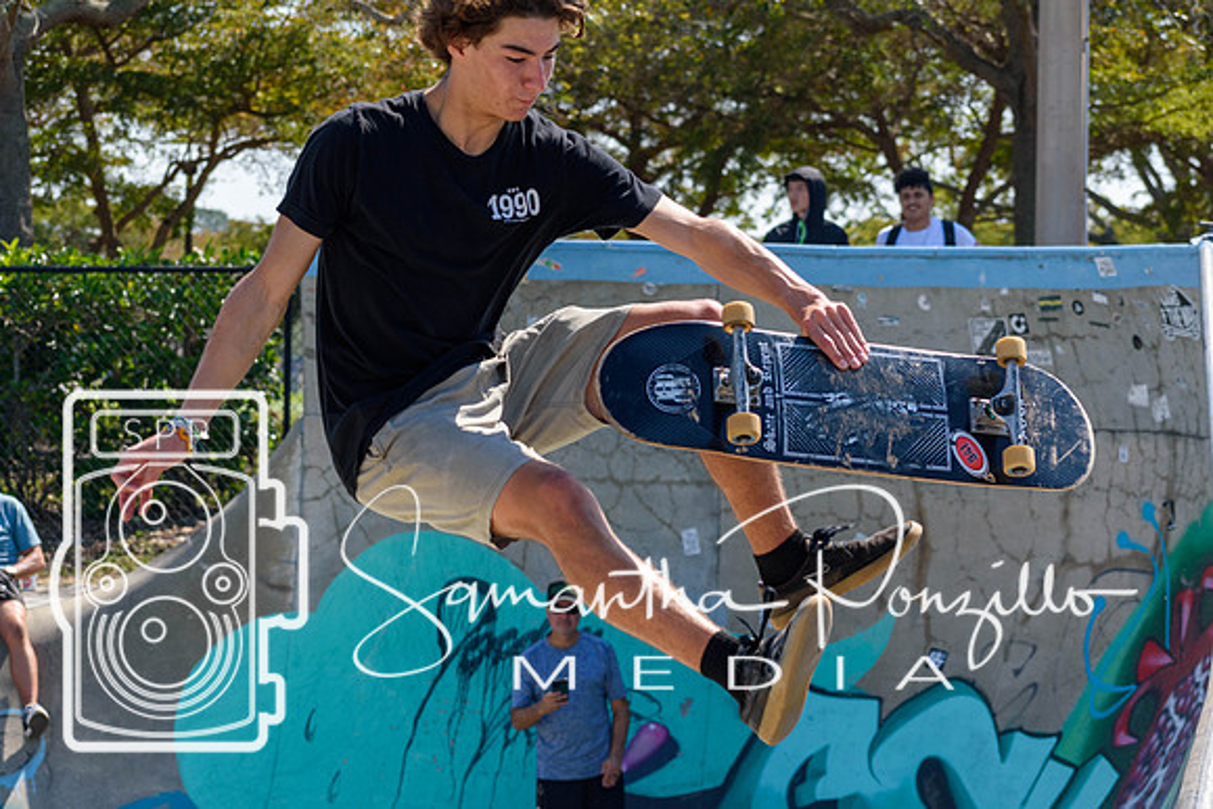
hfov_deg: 14.9
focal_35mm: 138
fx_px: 4651
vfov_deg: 9.9
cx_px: 606
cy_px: 404
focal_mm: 92
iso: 200
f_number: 7.1
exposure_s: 1/800
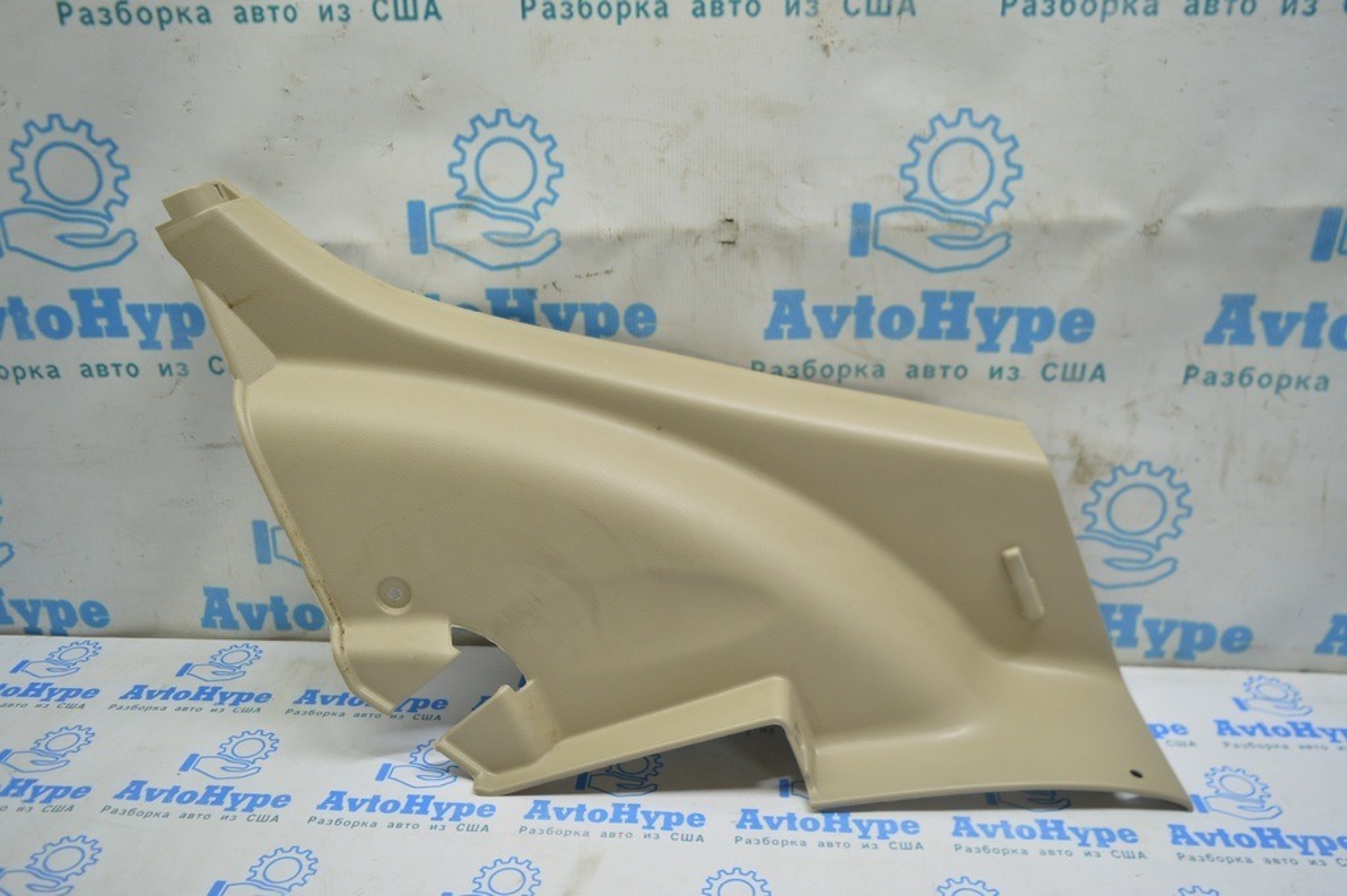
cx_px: 674
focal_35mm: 27
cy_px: 448
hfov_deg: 67.4
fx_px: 1009
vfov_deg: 47.9
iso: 400
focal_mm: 18
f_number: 3.5
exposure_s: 1/50
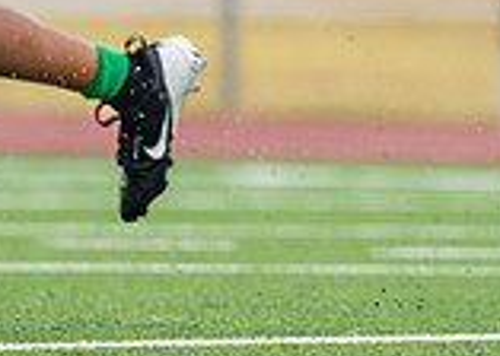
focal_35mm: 1411
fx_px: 20028
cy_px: -124
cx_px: 589
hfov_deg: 1.4
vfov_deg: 1.0
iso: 500
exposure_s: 1/1000
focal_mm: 200
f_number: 2.8
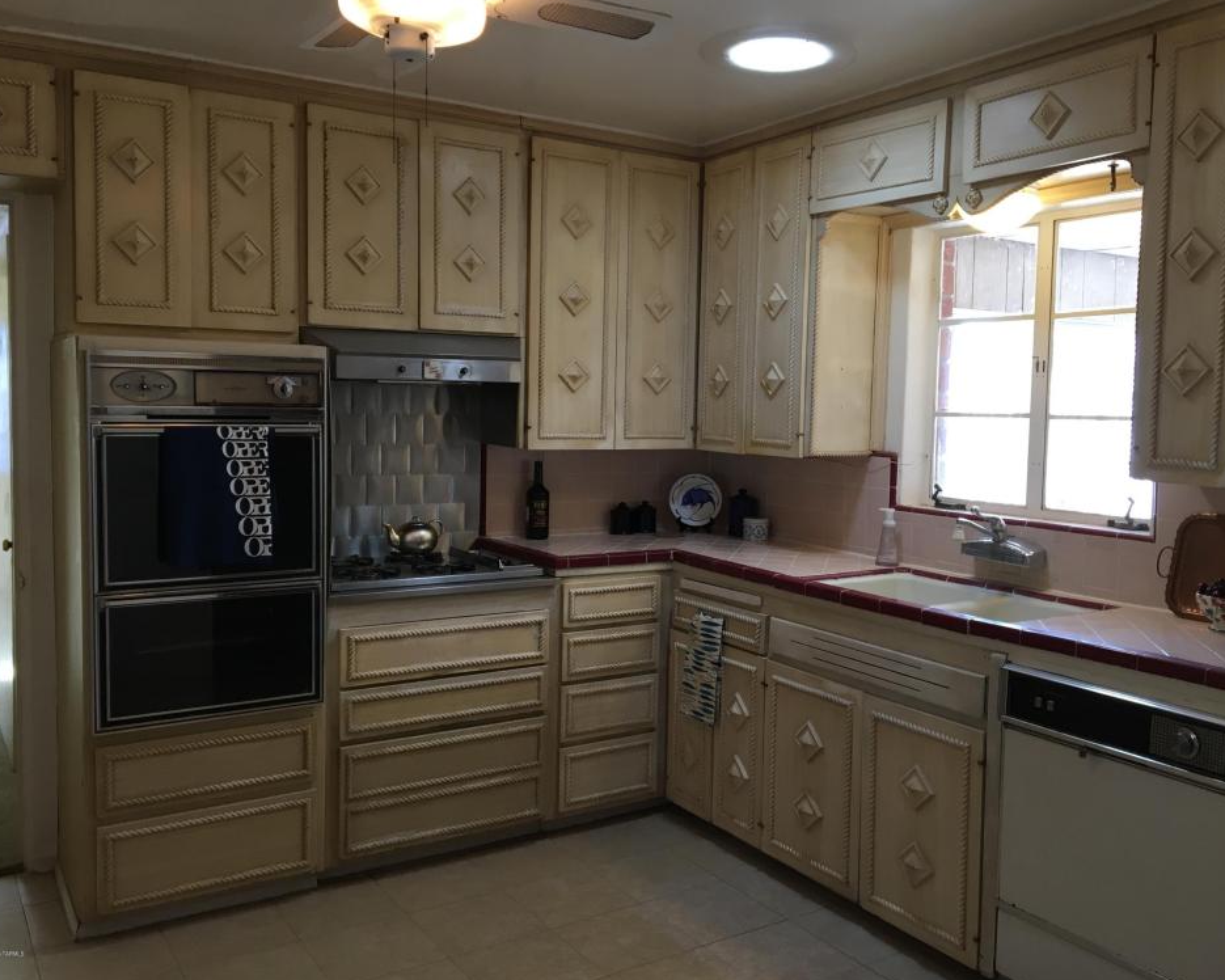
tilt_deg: -3.0
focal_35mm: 31
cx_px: 652
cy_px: 482
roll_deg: -1.4
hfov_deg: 57.1
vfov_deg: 47.1
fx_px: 1124
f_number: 2.2
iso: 50
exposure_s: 1/30
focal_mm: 4.15
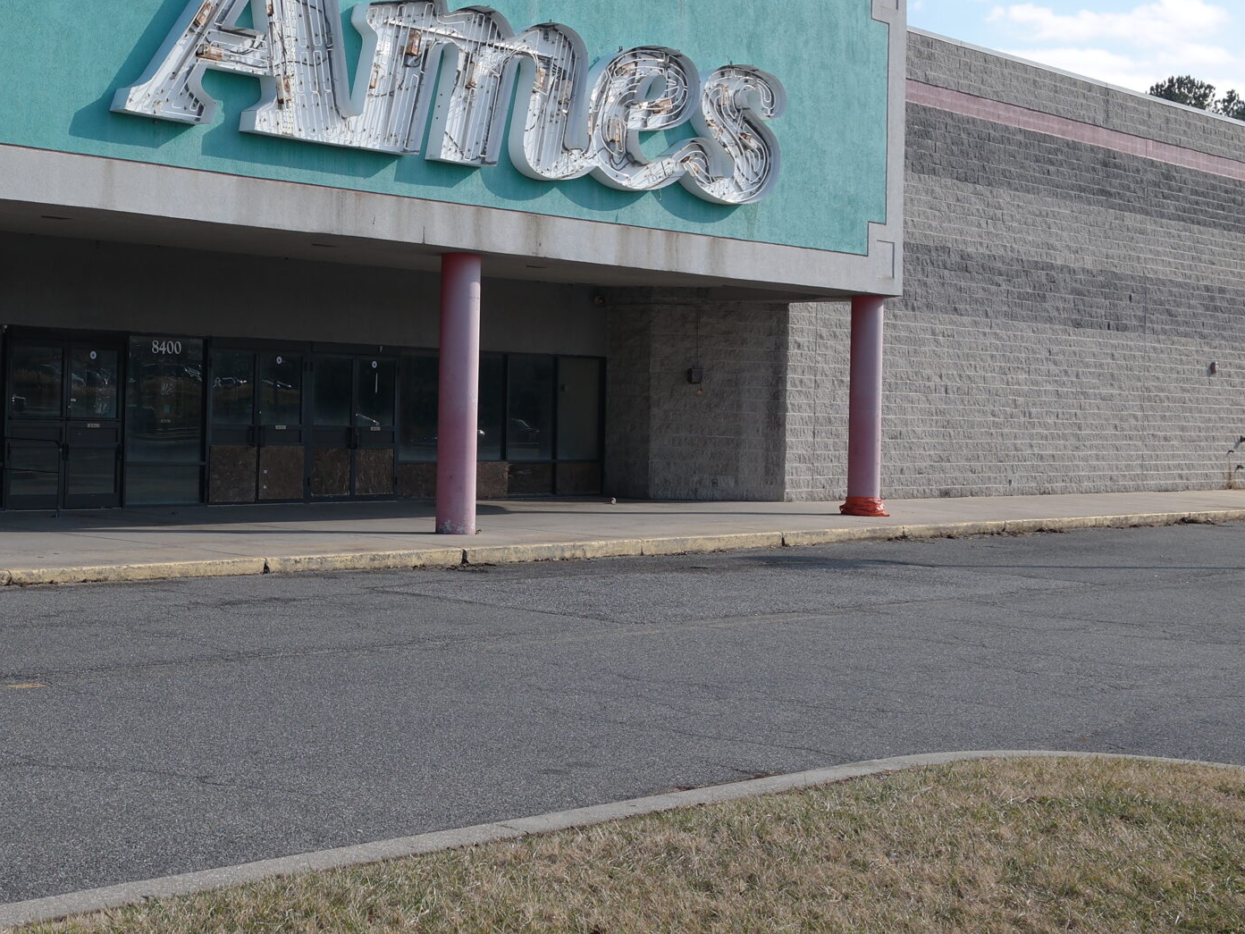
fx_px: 1906
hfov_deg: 35.0
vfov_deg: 27.4
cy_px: 345
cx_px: 247
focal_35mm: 53
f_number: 6.3
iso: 100
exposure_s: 1/250
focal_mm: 20
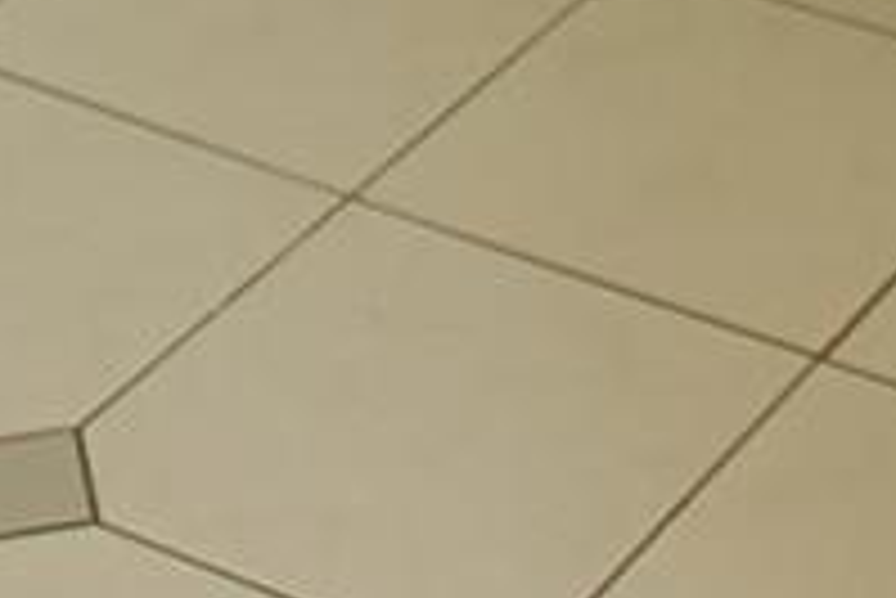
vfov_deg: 6.7
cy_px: -915
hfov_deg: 10.6
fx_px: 4796
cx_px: 964
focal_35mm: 193
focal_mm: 25
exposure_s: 1/80
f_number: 4.5
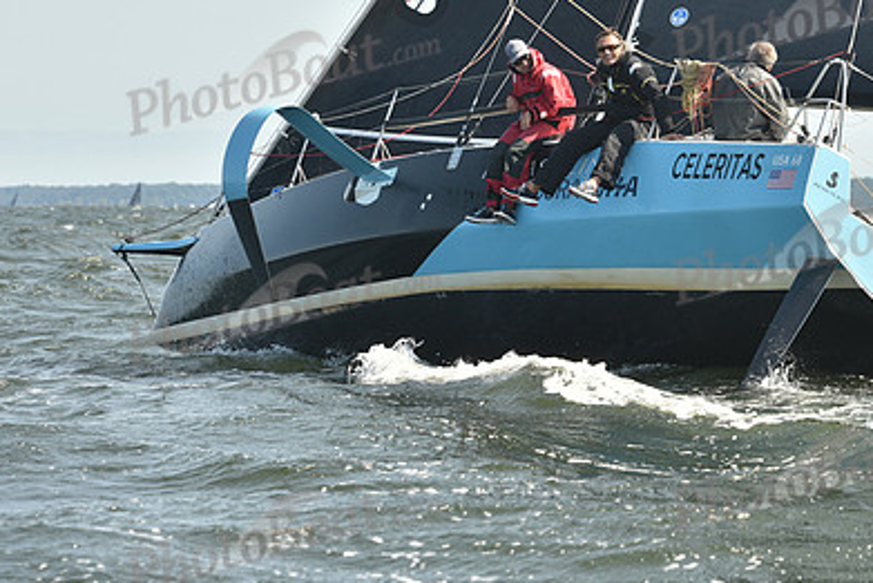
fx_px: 4852
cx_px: 558
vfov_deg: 6.9
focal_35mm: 200
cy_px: 162
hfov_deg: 10.3
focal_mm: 135
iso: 250
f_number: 7.1
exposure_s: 1/800
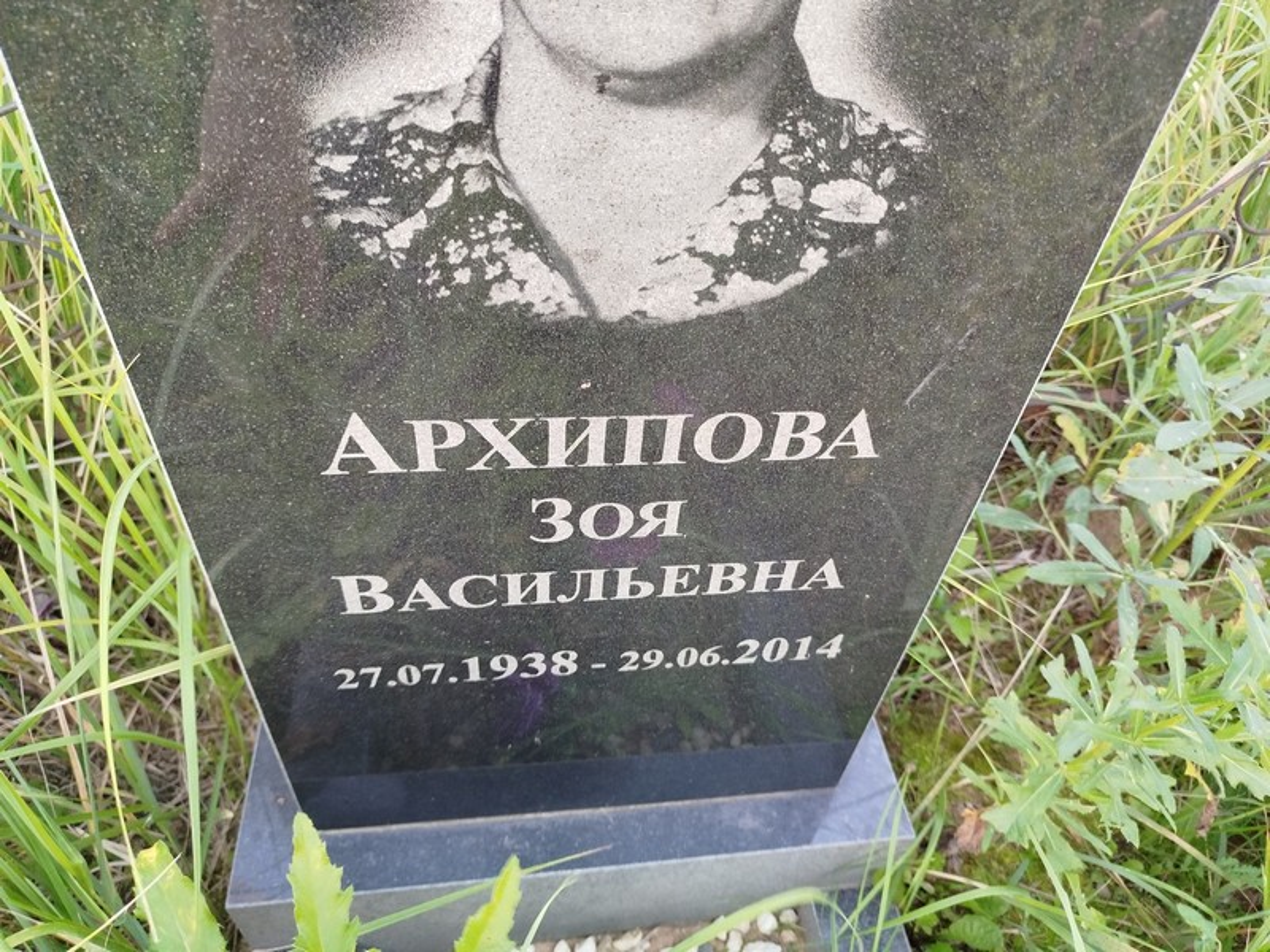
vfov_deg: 56.8
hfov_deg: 71.6
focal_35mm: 24
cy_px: 476
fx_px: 881
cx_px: 635
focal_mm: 5.31
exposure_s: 1/33
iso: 400
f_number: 1.7
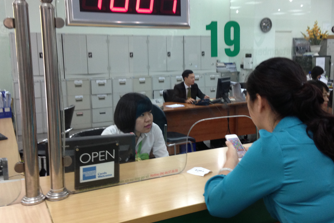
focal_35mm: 39
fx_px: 362
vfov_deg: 34.2
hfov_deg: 49.5
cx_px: 171
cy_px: 100
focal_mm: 4.13
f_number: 2.4
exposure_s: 1/20
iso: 125
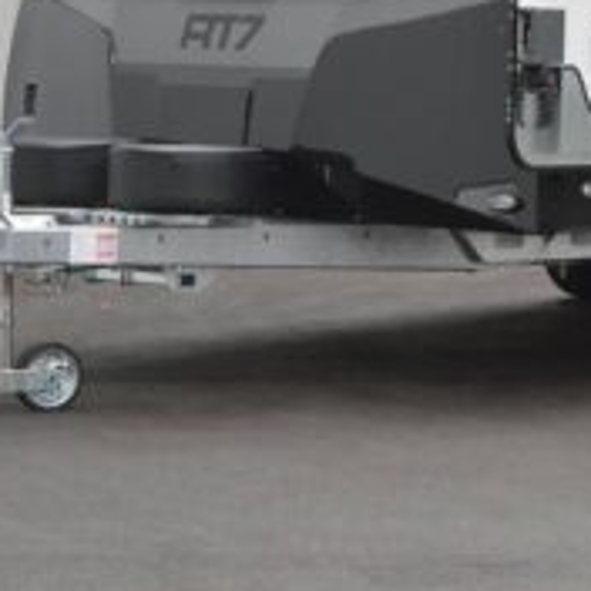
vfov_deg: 9.9
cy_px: -45
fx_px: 3361
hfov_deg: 9.9
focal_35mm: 174
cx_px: 705
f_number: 11
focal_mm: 40
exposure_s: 1/6
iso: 450
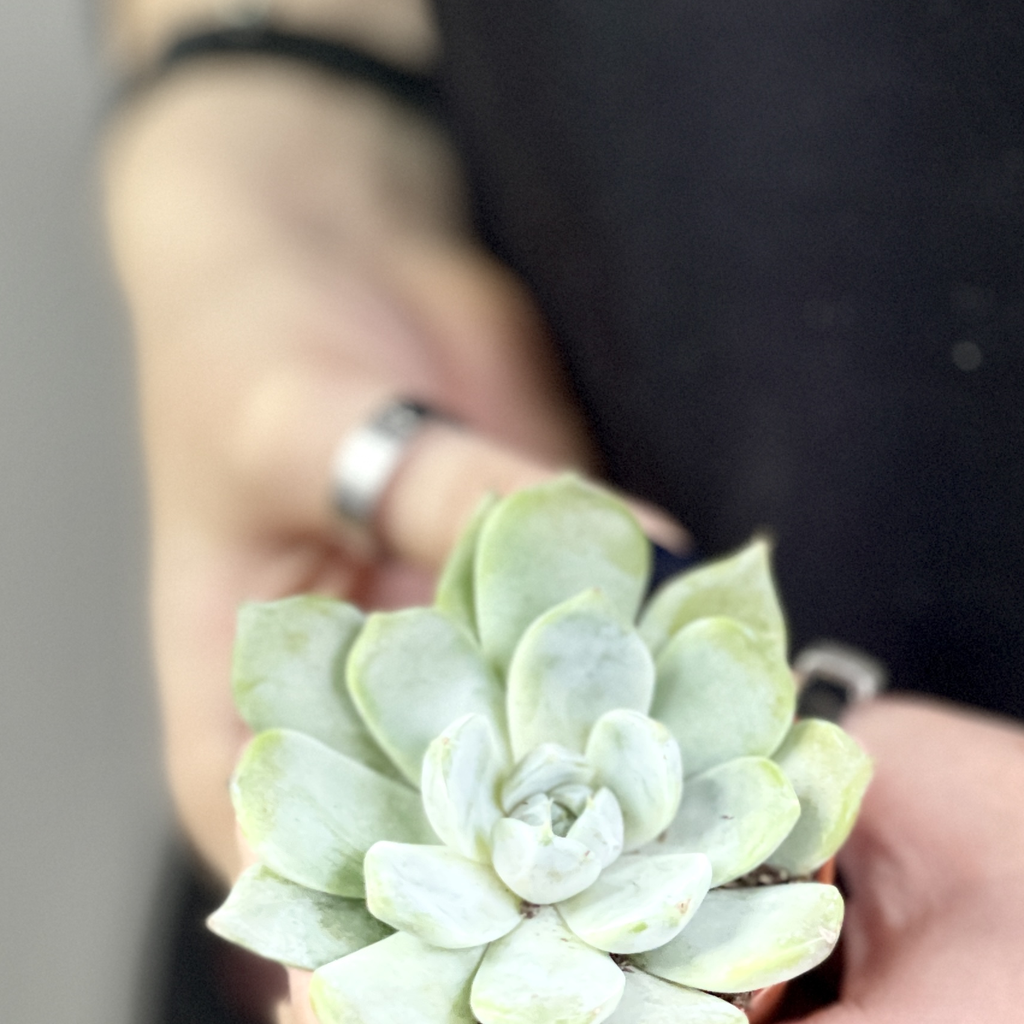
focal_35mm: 134
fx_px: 4485
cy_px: 716
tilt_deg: -38.4
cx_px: 446
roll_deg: +1.1
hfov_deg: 13.0
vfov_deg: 13.0
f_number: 2.2
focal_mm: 7.5
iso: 250
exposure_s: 1/40
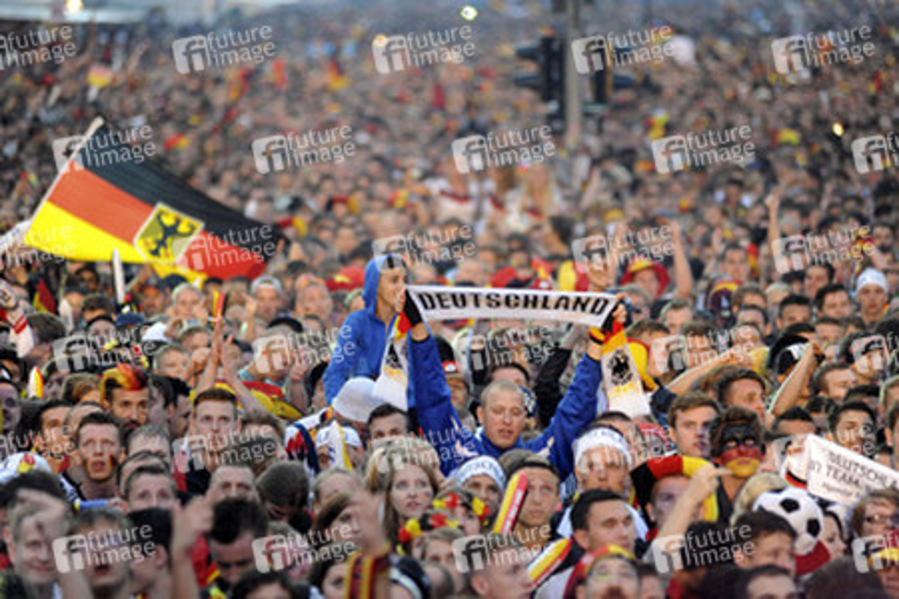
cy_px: 300
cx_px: 450
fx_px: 4994
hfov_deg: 10.3
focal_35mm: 200
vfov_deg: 6.9
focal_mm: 200
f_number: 2.8
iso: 1000
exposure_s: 1/200
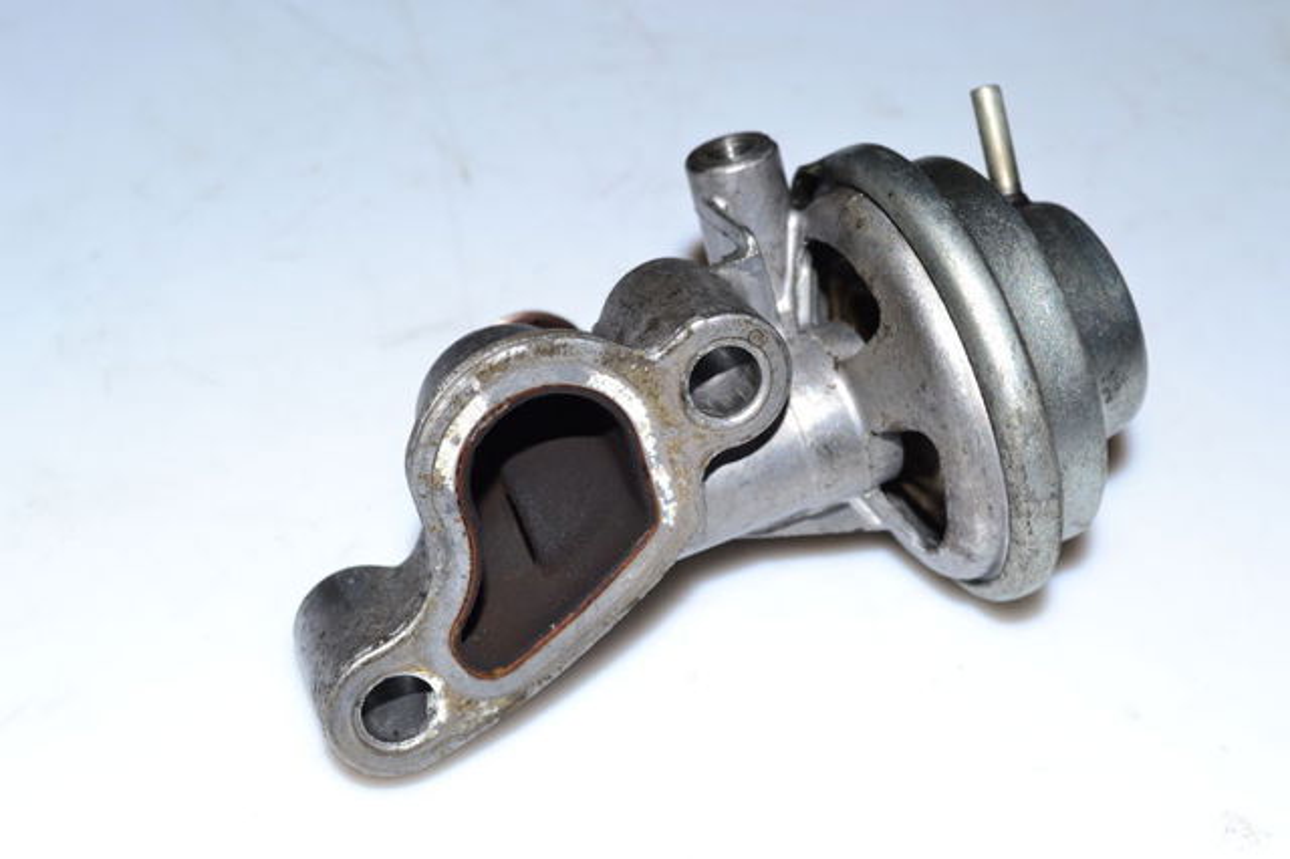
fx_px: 2041
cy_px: 430
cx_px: 645
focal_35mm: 57
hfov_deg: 35.1
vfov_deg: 23.8
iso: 200
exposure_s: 1/40
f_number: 9
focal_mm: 38
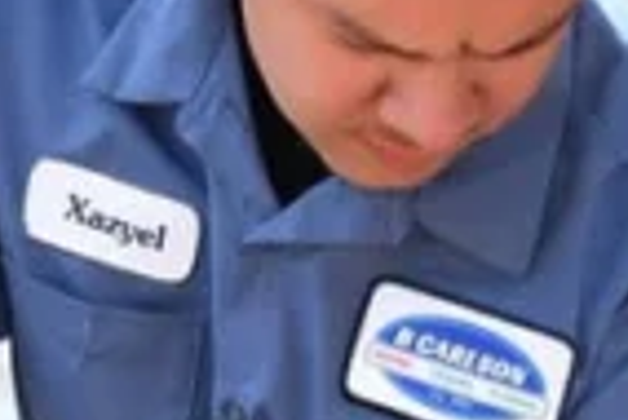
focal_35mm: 314
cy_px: 599
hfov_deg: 6.6
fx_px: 5476
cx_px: 243
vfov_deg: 4.4
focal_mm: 29
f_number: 2.8
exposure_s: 1/4000
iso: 200
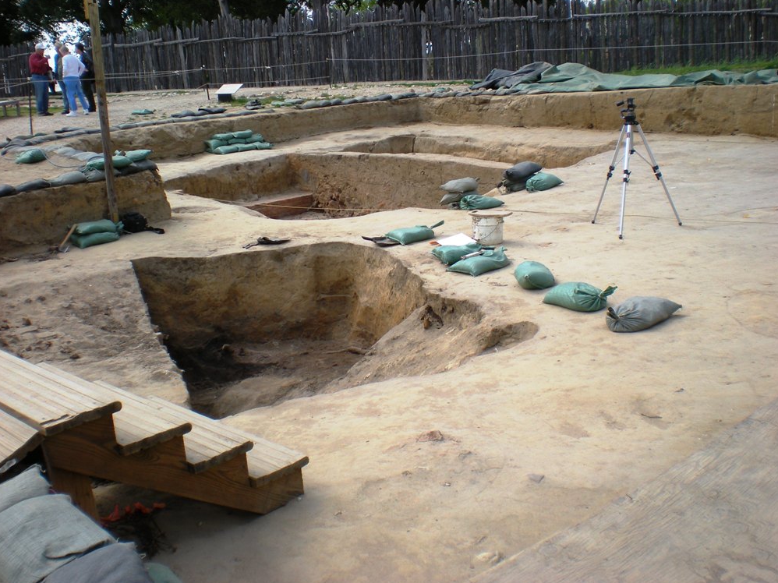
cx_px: 394
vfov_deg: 36.8
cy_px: 294
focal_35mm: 39
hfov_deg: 47.9
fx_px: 876
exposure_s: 1/280
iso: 64
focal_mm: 6.3
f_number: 4.6
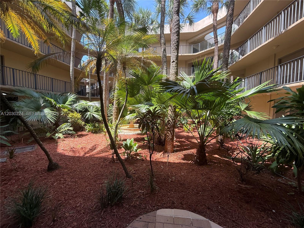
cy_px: 114
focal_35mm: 14
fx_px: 123
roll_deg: -0.5
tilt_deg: -3.9
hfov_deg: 102.1
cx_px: 152
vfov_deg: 85.7
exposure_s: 1/368
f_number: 2.2
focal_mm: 2.22
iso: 64
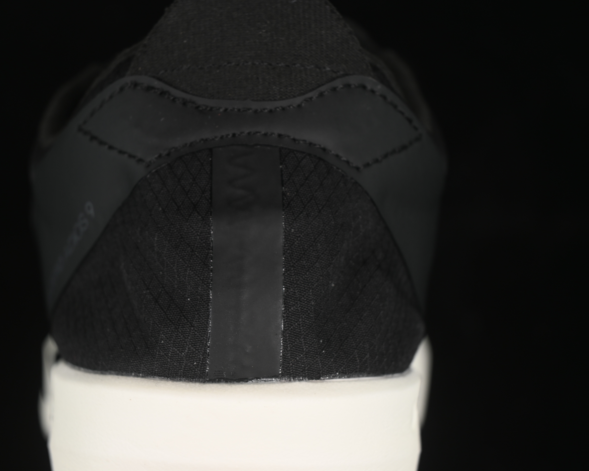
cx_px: 243
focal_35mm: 85
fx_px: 1482
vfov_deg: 18.1
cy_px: 236
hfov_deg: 22.5
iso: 160
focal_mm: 50
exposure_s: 1/50
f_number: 6.3
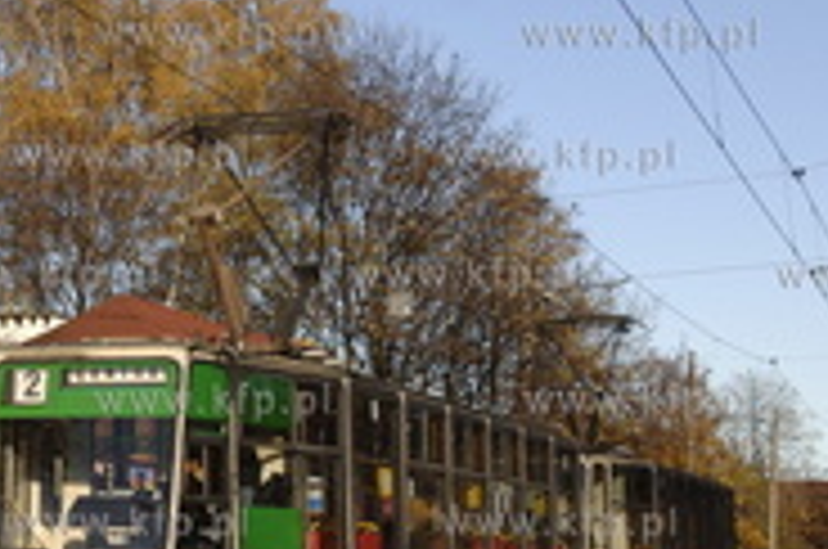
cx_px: -58
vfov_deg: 13.8
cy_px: 459
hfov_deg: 20.0
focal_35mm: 98
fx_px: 2250
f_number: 6.3
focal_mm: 30
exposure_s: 1/1250
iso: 400
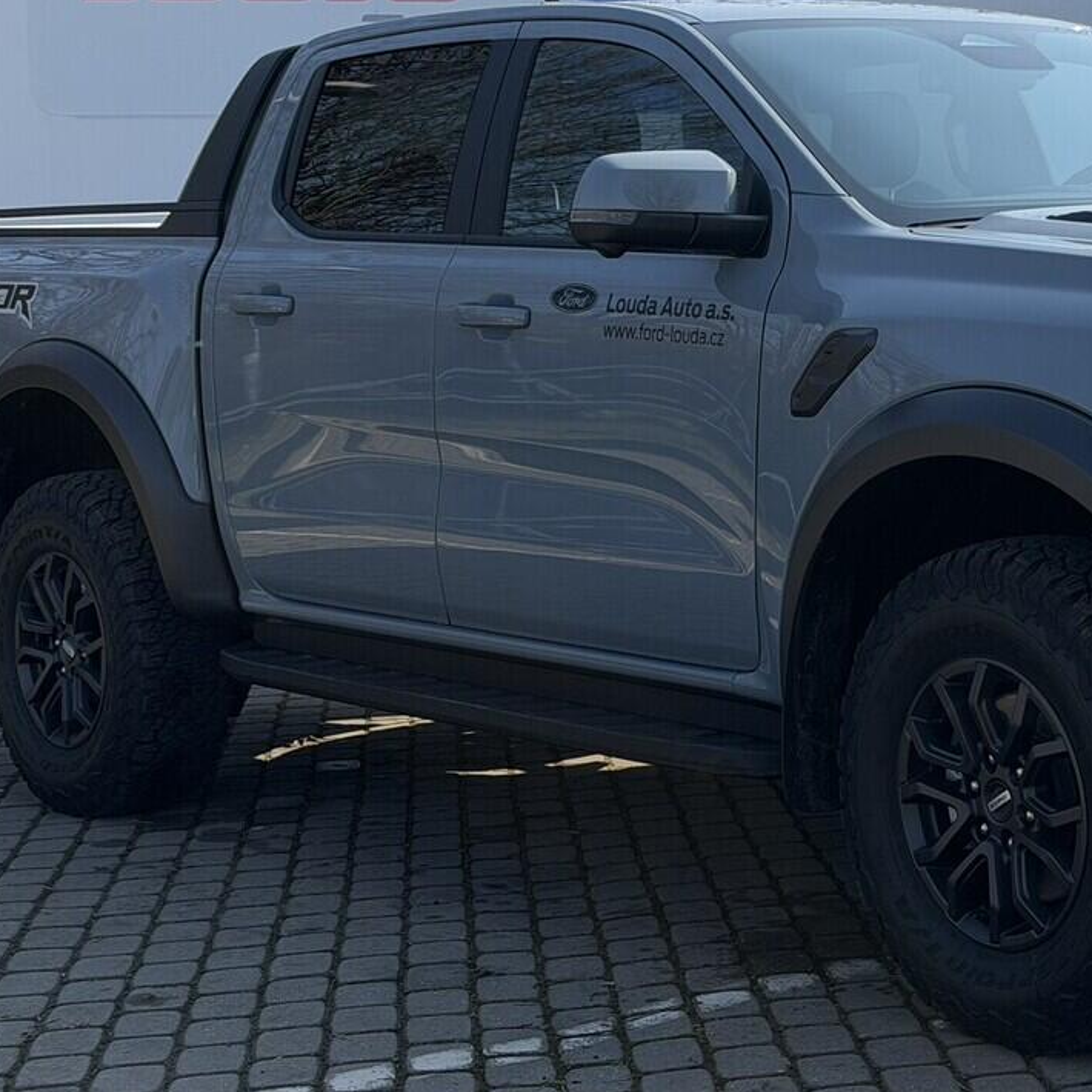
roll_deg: +1.5
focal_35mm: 86
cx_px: 951
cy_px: 311
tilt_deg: -1.6
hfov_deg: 19.8
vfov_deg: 20.1
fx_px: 3069
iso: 64
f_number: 1.78
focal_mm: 6.76
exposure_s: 1/3534
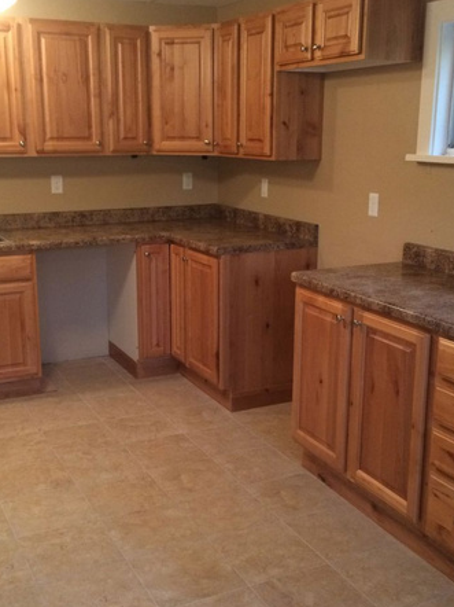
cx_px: 222
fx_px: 735
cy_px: 306
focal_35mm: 42
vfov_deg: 44.8
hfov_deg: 34.3
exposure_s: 1/30
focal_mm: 4.15
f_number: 2.2
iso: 250
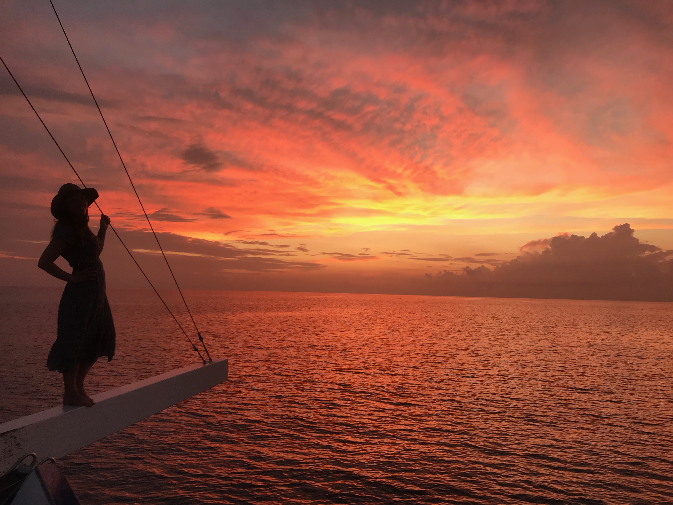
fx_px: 544
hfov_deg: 63.4
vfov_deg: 49.7
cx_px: 336
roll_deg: -1.7
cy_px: 252
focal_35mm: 28
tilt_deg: +4.1
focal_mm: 3.99
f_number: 1.8
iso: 25
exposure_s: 1/50
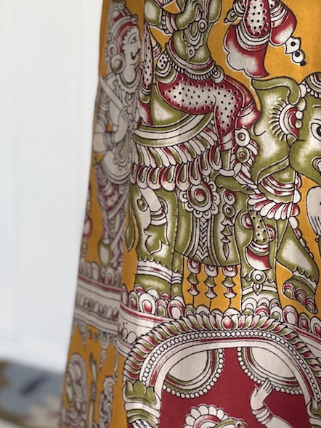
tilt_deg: -18.1
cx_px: 258
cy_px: 80
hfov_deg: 11.4
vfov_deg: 15.1
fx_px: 1609
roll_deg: -1.5
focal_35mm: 130
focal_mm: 9
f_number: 2.8
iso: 200
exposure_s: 1/50
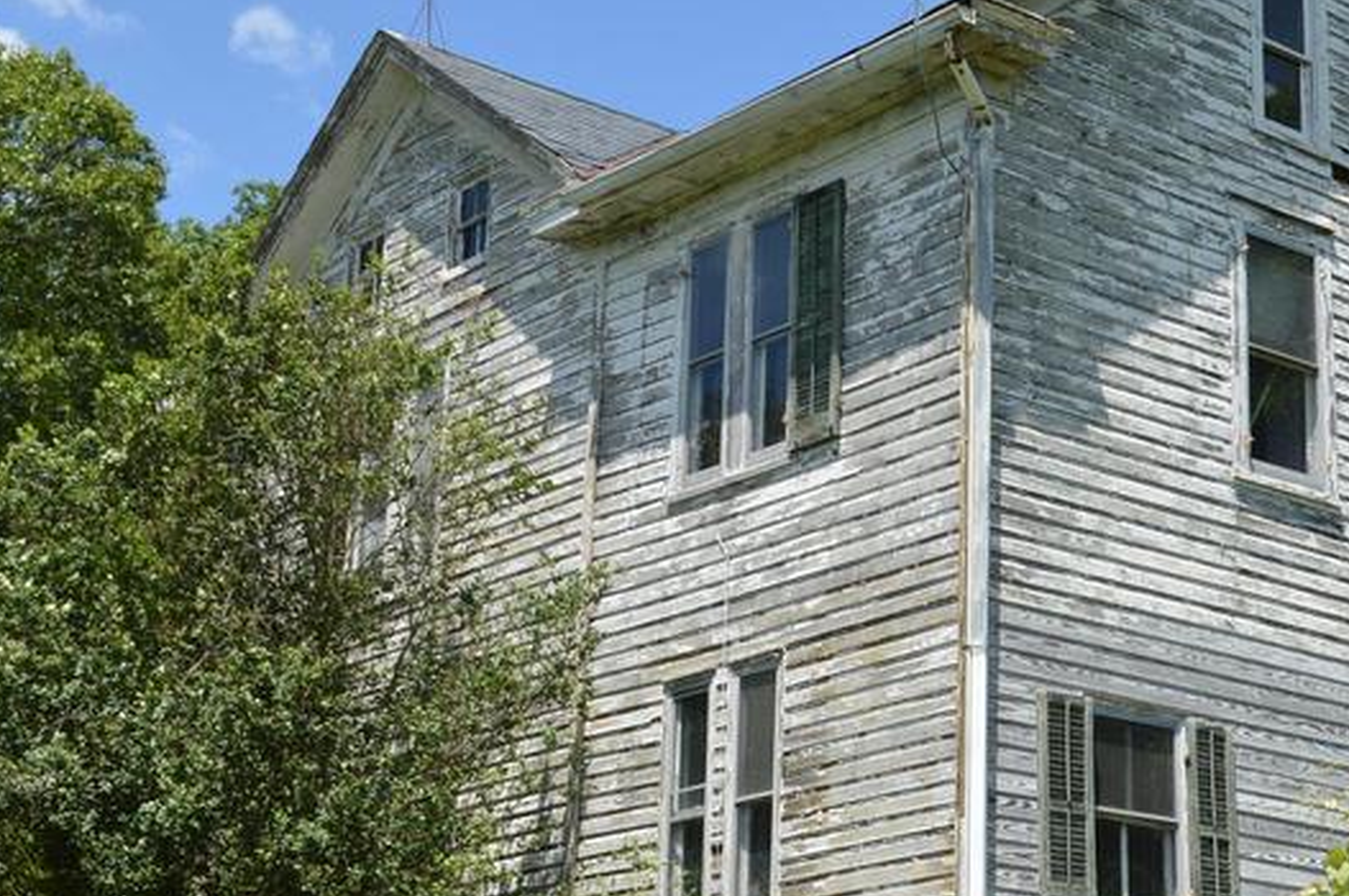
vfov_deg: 19.4
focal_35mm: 70
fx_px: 2620
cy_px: 493
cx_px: 1047
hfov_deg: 28.4
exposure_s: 1/200
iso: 100
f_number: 7.1
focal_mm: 24
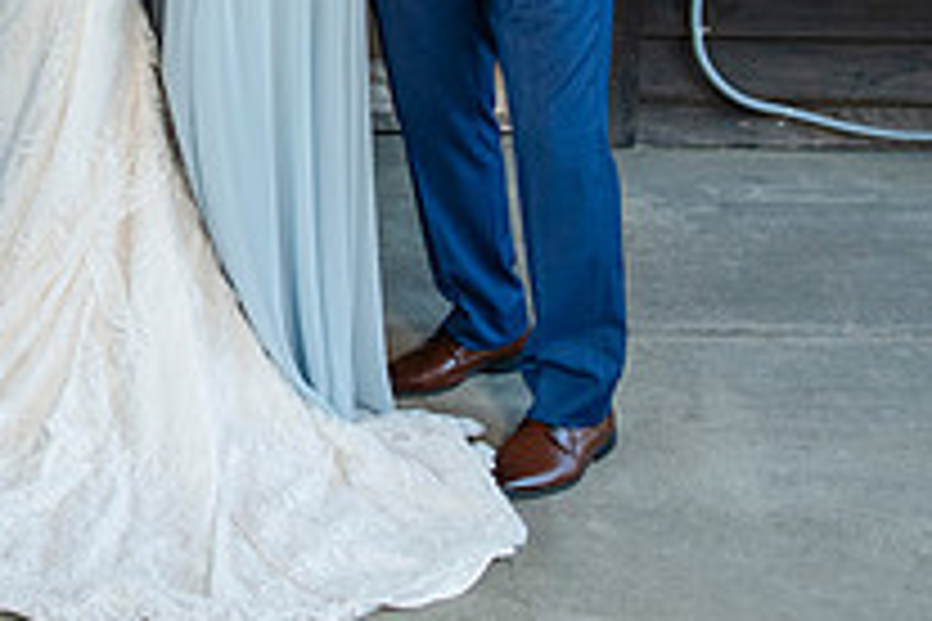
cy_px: -264
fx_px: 2382
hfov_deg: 21.4
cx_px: 16
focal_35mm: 92
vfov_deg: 14.1
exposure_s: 1/400
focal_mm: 29
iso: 500
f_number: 3.5
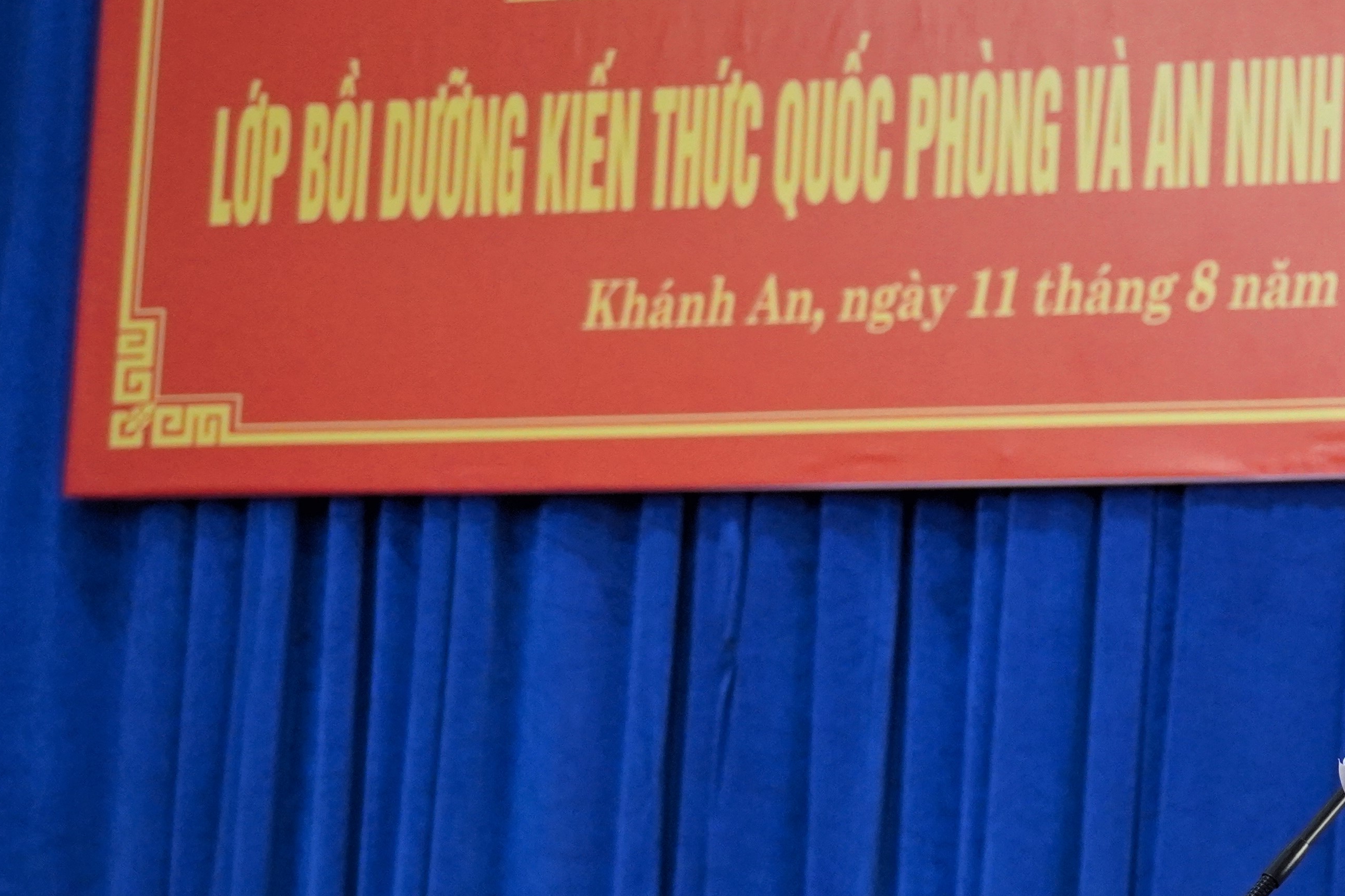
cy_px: 334
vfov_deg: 10.1
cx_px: 1494
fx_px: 5081
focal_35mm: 136
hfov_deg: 14.7
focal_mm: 40
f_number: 5.6
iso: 2000
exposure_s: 1/160
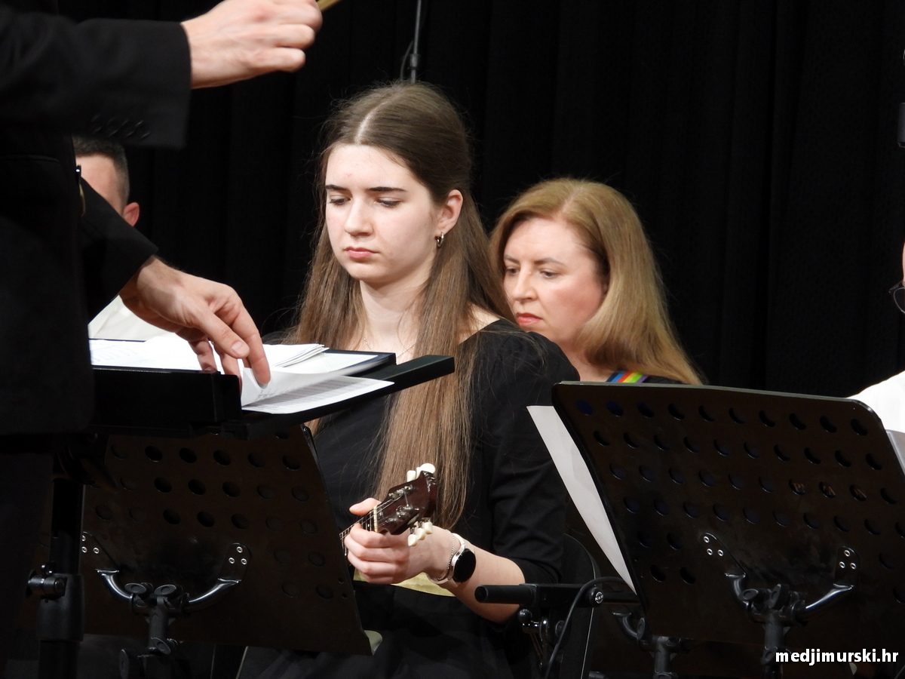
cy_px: 340
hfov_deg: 6.6
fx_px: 7843
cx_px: 452
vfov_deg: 5.0
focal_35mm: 300
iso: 400
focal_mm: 53.9
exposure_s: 1/30
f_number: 4.5
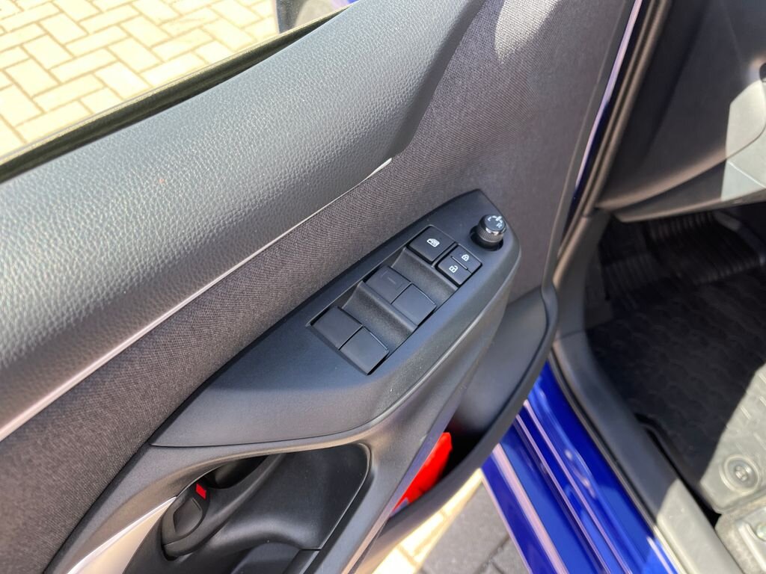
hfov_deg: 67.3
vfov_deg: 53.1
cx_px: 383
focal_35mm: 26
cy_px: 287
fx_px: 575
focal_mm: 5.1
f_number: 1.6
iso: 64
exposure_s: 1/172
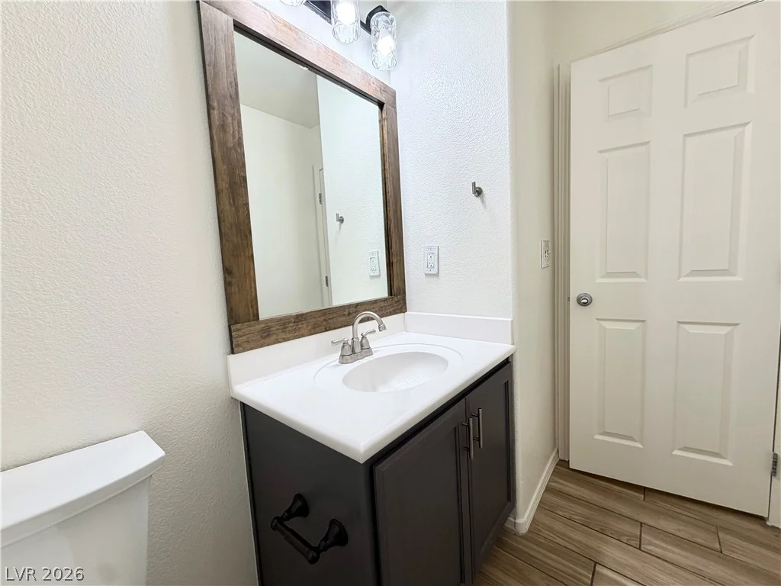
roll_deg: +3.2
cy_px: 293
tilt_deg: -5.6
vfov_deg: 85.7
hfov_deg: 102.1
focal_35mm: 14
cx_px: 390
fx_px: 316
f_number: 2.2
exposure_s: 1/120
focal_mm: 2.22
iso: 80
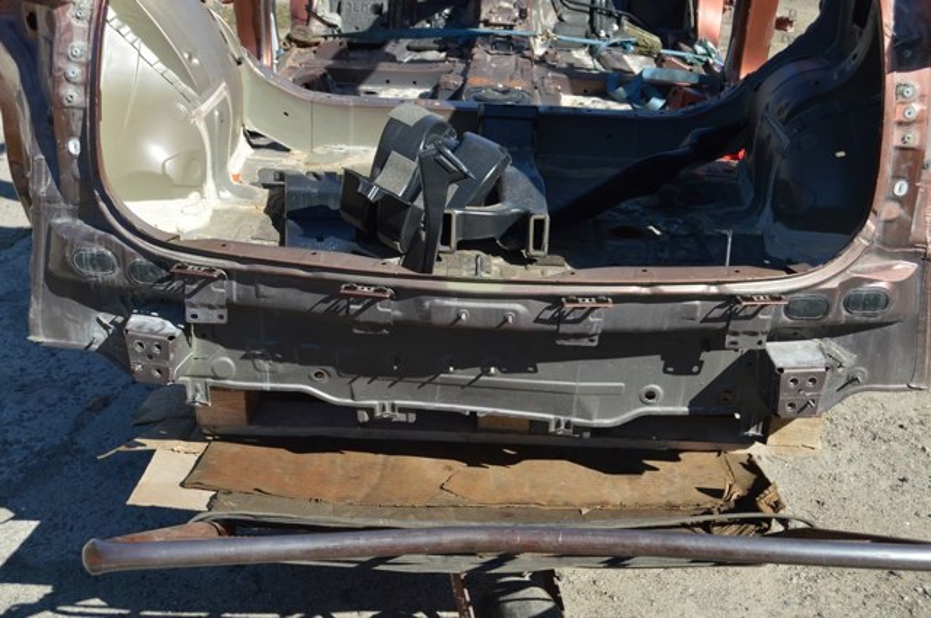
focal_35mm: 45
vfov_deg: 29.8
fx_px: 1162
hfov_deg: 43.7
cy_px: 309
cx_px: 466
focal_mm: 30
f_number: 7.1
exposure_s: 1/200
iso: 100
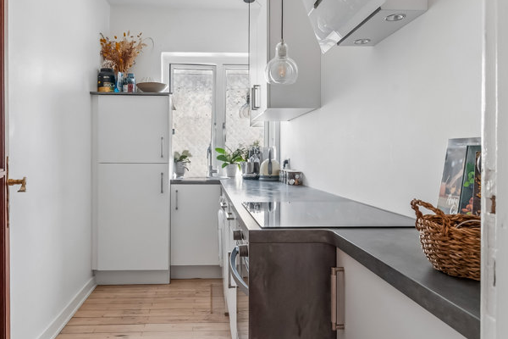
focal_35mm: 24
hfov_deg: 73.4
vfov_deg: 52.9
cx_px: 218
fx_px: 339
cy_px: 140
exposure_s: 1/5
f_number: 10
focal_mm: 12
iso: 200
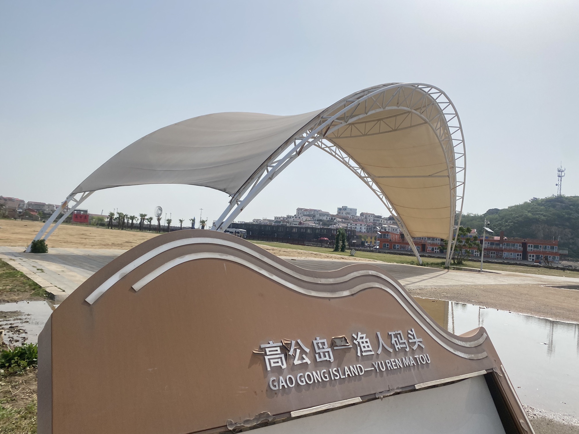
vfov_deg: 53.1
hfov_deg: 67.3
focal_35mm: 26
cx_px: 290
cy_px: 217
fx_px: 435
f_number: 1.8
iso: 32
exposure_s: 1/7194
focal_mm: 4.25
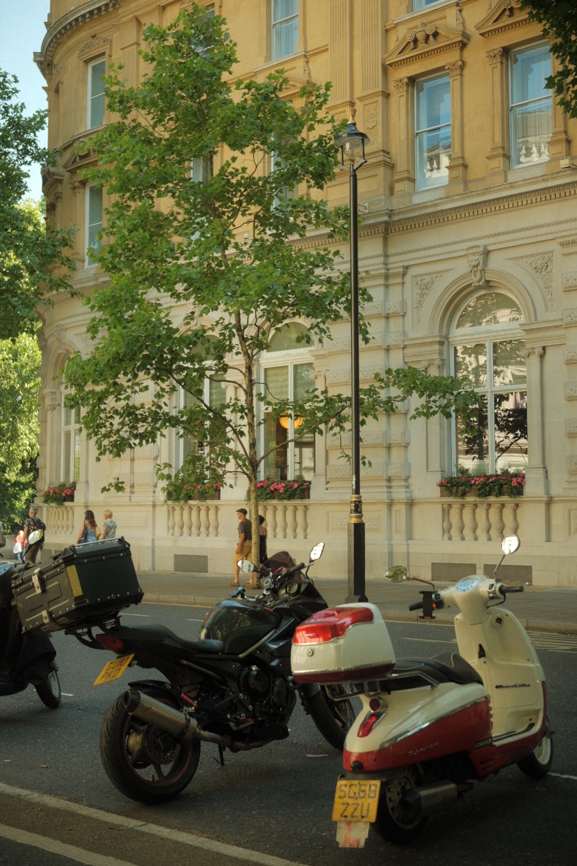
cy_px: 433
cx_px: 288
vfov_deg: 47.4
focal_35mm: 41
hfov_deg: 32.6
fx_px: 986
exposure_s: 1/1000
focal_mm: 27
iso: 640
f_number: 2.8
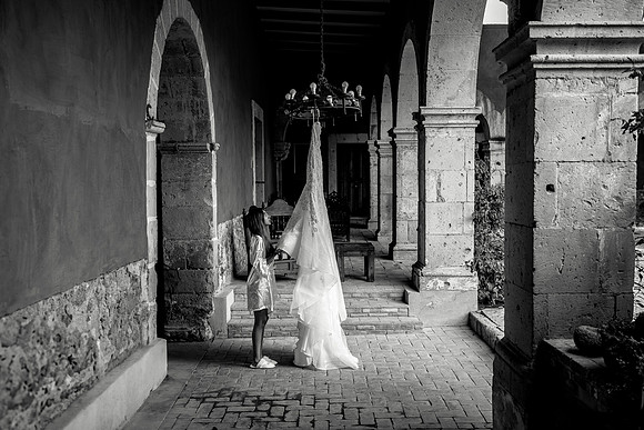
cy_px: 215
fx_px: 633
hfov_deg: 53.9
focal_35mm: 35
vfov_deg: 37.5
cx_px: 322
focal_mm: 35
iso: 100
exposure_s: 1/100
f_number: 3.2
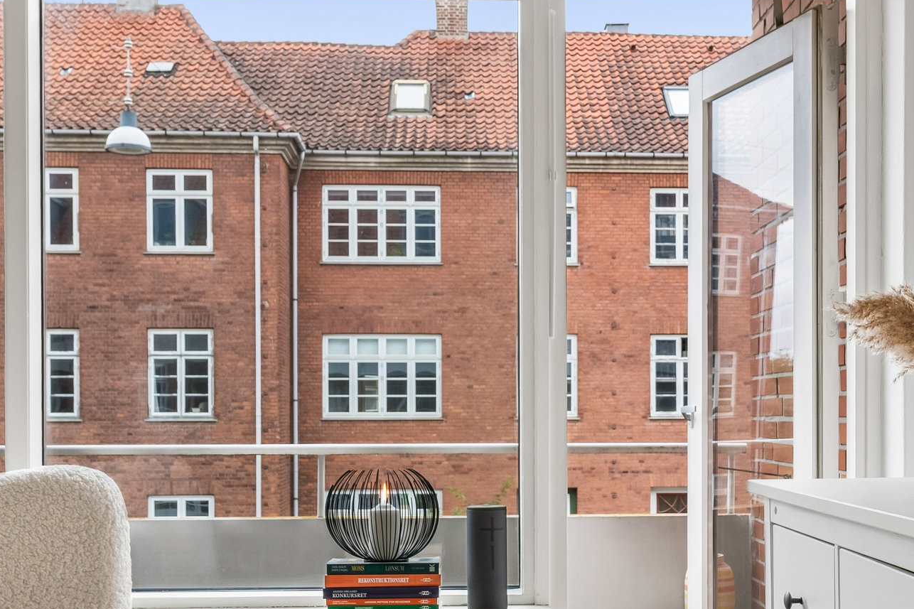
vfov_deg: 27.5
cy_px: 351
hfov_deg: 40.2
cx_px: 527
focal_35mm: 49
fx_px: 1244
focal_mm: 21
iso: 400
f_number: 13
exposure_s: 1/25
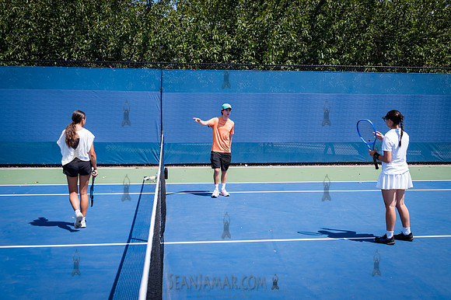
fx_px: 515
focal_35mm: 41
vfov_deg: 32.5
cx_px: 240
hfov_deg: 47.3
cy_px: 141
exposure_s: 1/800
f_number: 4
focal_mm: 35
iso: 100
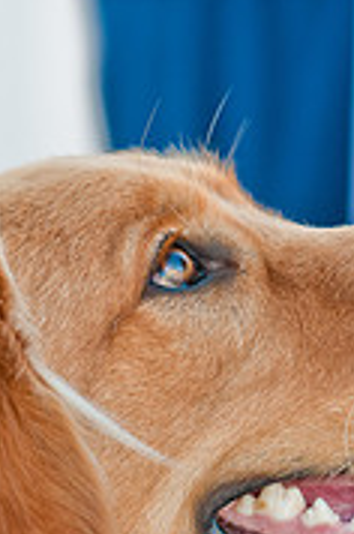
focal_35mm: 550
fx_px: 8148
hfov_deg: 2.5
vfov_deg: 3.8
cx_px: 182
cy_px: 495
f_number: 4
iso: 400
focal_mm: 145
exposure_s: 1/320
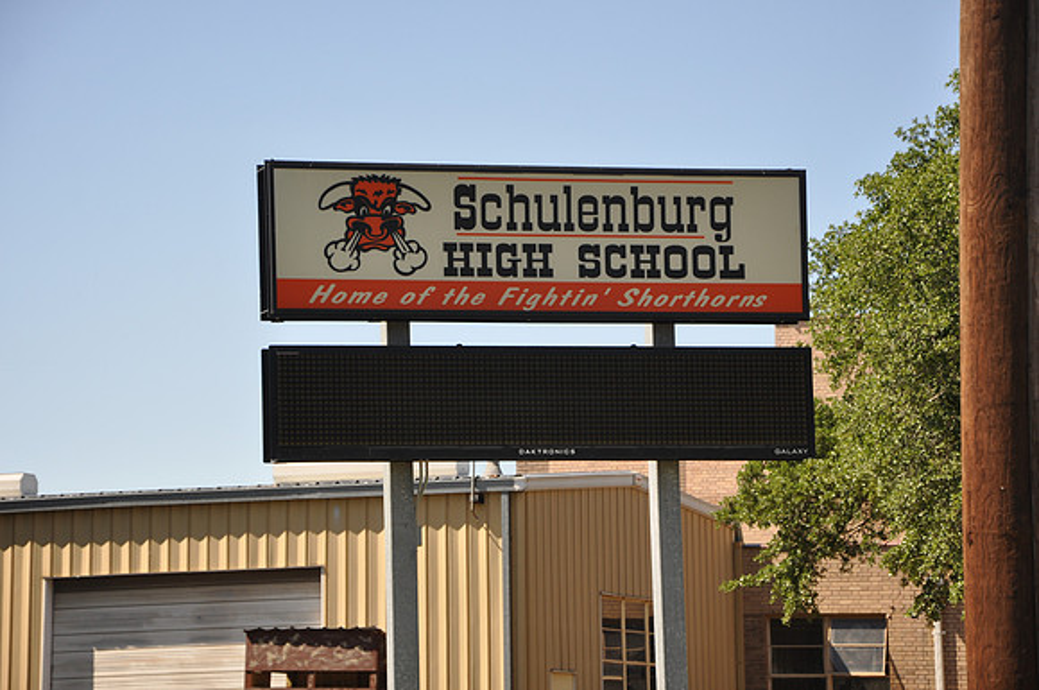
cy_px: 345
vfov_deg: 9.9
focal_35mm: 138
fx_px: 3977
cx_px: 520
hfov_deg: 14.9
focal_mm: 92
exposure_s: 1/200
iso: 200
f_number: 7.1
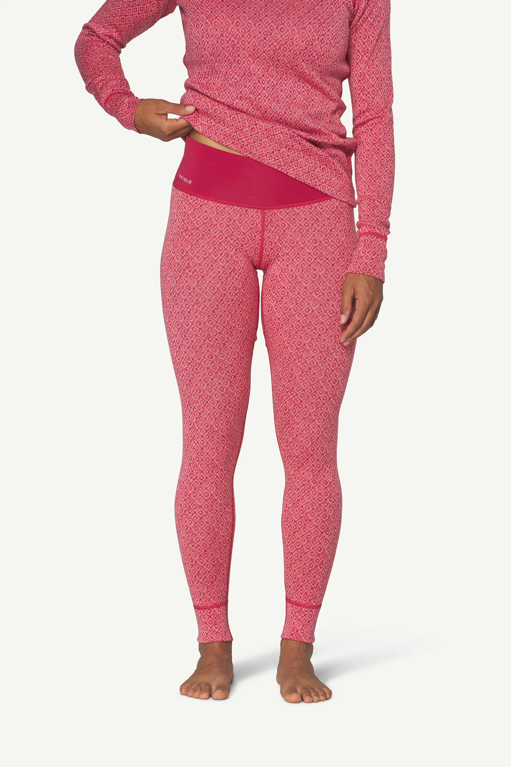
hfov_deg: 11.1
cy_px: 384
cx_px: 256
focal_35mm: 123
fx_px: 2619
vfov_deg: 16.7
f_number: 7.1
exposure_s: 1/160
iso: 160
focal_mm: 123
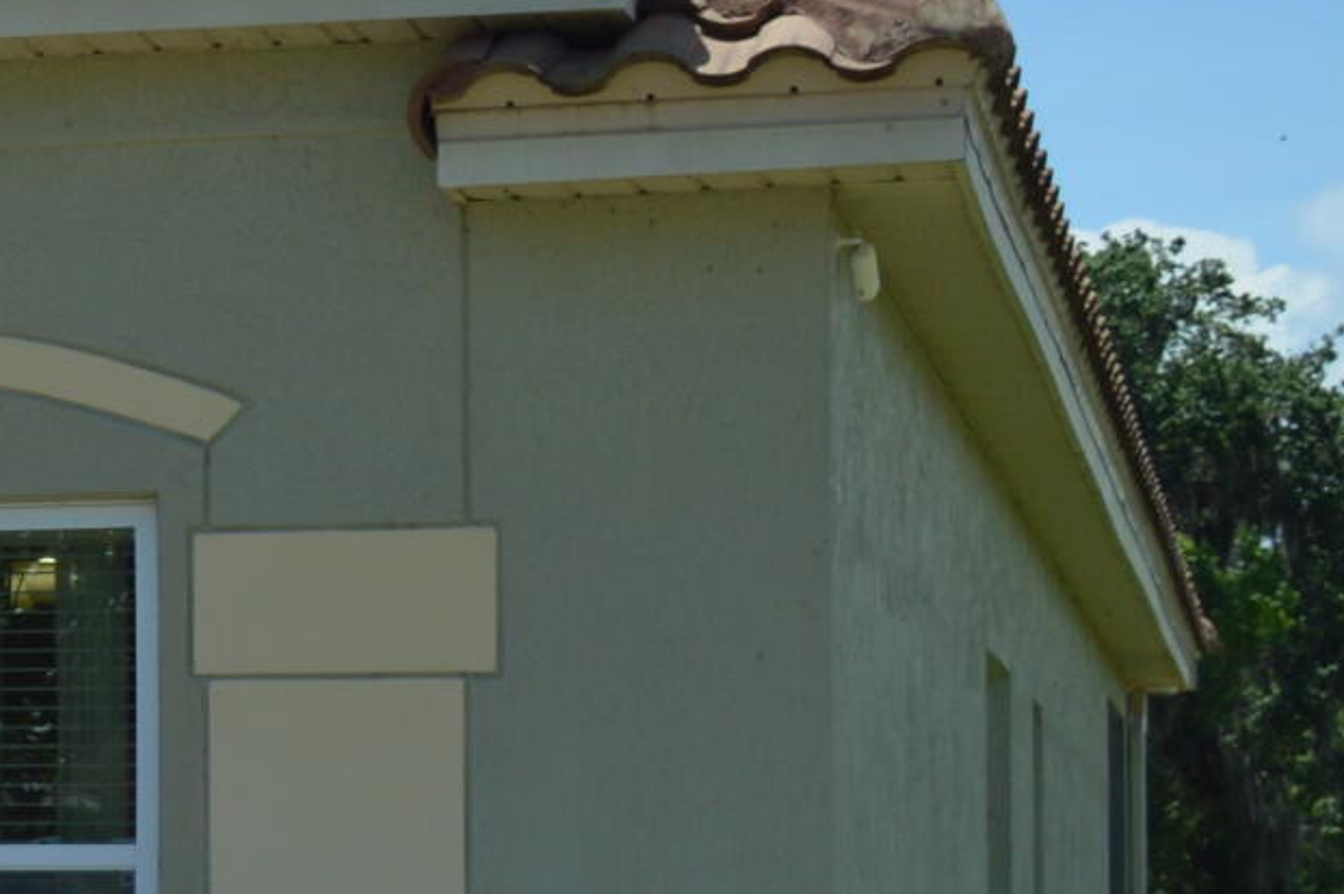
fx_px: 5409
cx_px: -1004
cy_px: 567
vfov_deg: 9.4
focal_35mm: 145
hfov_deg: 12.9
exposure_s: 1/1000
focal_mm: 20
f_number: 3.8
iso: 100
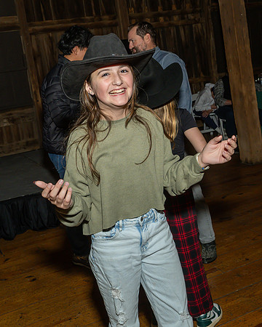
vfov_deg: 43.1
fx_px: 412
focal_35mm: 43
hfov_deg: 35.2
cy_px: 130
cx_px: 113
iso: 640
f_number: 8
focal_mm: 17
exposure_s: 1/250
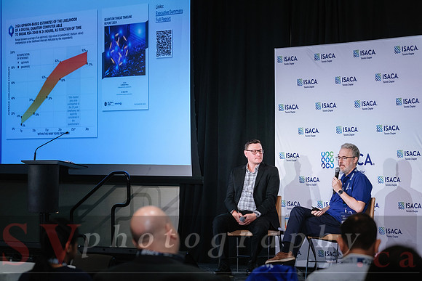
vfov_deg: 11.1
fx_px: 1454
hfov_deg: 16.5
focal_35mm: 124
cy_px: 140
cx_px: 225
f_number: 2.8
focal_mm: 77.3
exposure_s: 1/80
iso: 800
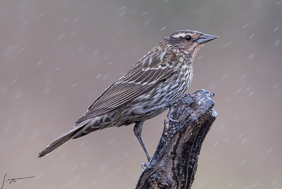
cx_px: 169
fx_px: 7234
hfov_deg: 2.2
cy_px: 136
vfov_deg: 1.5
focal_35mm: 922
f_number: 5.6
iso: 2500
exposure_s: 1/640
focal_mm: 500
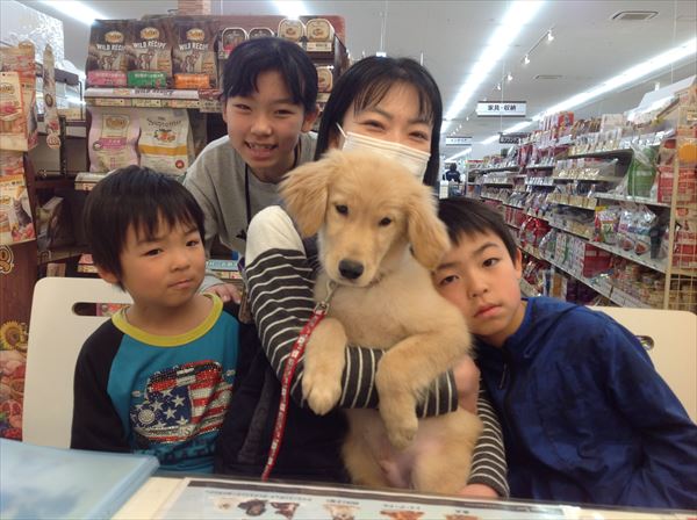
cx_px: 348
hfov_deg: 52.7
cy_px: 260
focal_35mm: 35
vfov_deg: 40.6
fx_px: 704
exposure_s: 1/30
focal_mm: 4.28
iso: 50
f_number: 2.4
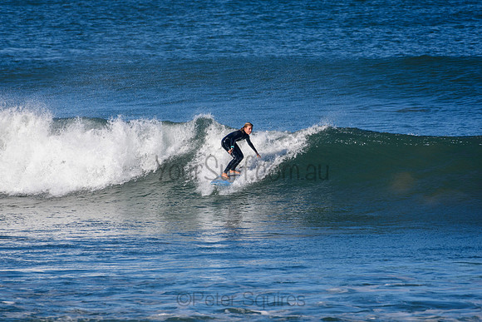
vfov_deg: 1.8
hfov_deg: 2.7
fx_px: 10044
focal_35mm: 750
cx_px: 241
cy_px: 161
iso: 320
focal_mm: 500
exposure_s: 1/2000
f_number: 5.6
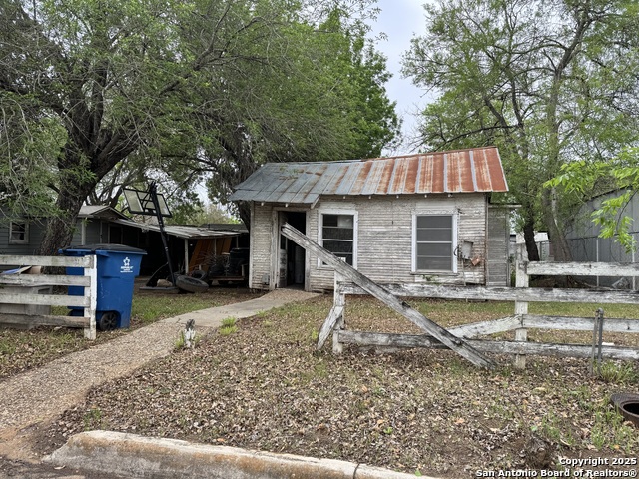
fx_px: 443
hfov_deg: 71.6
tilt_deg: +1.4
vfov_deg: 56.8
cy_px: 240
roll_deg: -0.6
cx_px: 320
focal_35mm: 24
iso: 80
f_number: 1.78
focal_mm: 6.76
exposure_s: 1/888
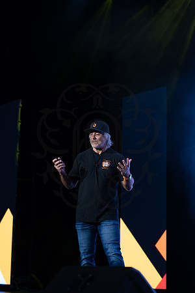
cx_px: 98
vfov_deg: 23.9
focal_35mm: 85
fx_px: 691
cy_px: 146
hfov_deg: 16.1
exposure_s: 1/200
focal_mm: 85
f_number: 2.8
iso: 800
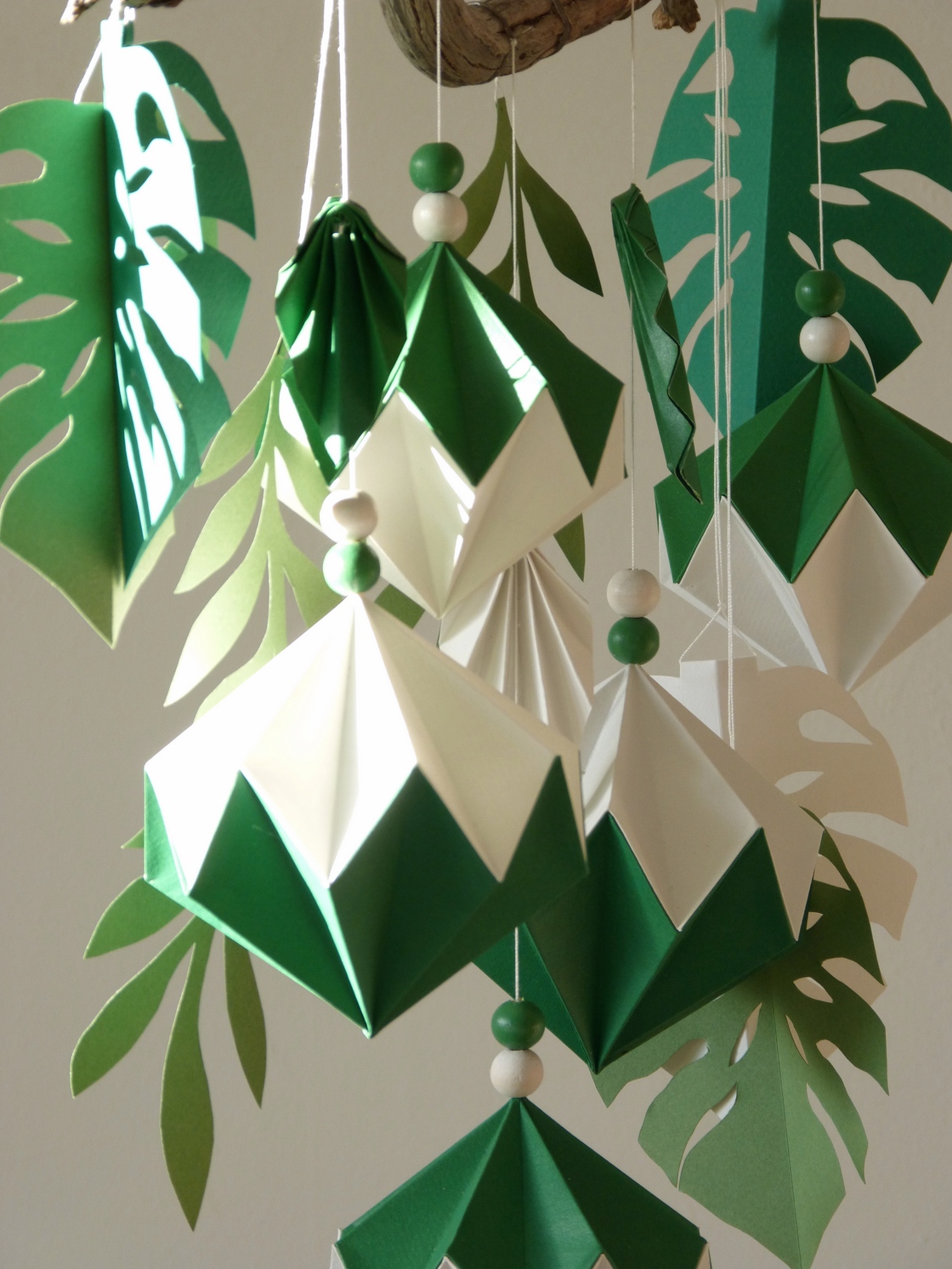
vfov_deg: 9.4
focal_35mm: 210
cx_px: 476
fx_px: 7699
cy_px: 635
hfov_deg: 7.1
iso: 125
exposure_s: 1/80
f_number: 4
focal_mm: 37.7
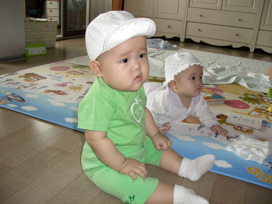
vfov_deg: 42.9
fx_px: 259
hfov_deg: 55.4
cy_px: 102
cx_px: 136
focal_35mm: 33
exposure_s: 1/60
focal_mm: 7.1
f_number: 2.8
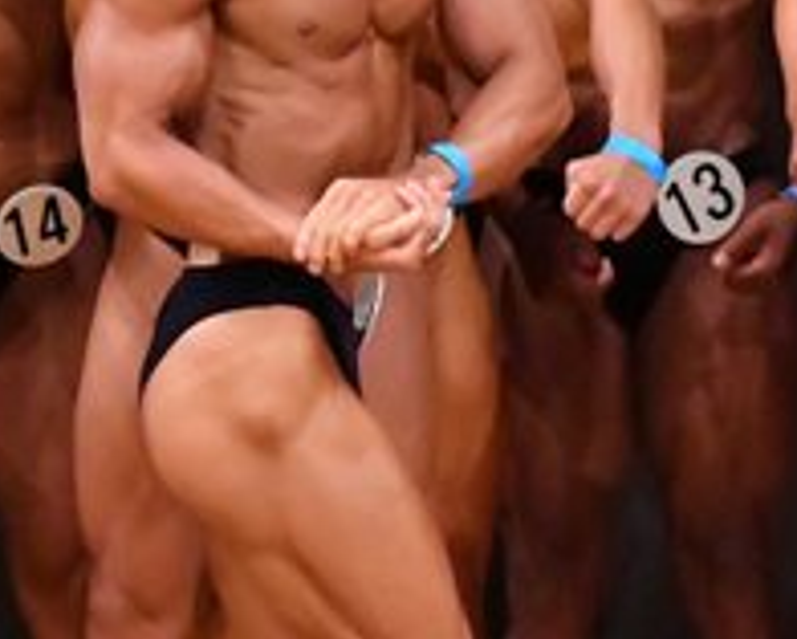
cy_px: 391
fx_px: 22278
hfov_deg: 2.0
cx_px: 506
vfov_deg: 1.6
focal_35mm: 944
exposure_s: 1/400
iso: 12800
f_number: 5.6
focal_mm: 170
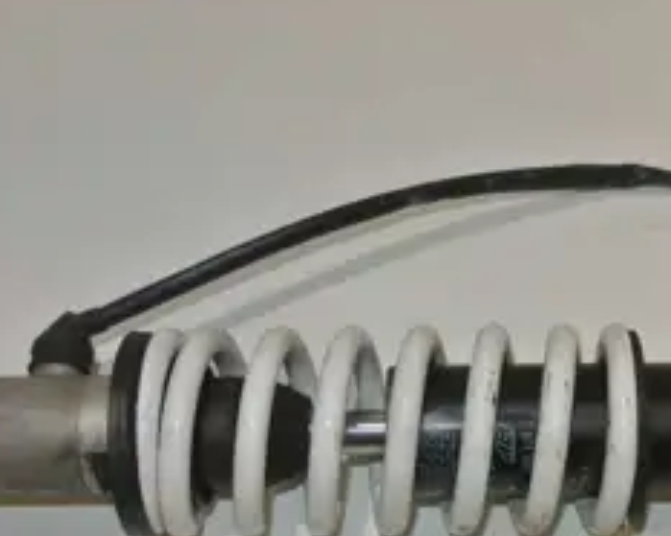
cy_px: 432
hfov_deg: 29.8
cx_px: 464
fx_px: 1250
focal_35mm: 63
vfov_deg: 23.8
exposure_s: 1/60
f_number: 4.5
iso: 200
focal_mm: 11
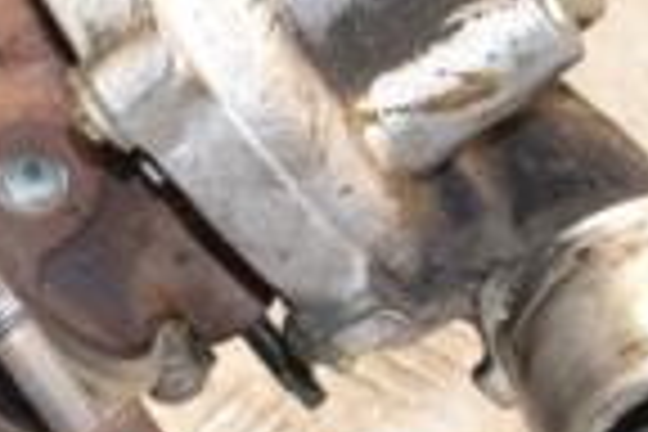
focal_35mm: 238
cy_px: 248
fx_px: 4284
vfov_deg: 5.8
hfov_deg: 8.5
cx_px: -256
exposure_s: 1/100
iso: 800
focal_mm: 38
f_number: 5
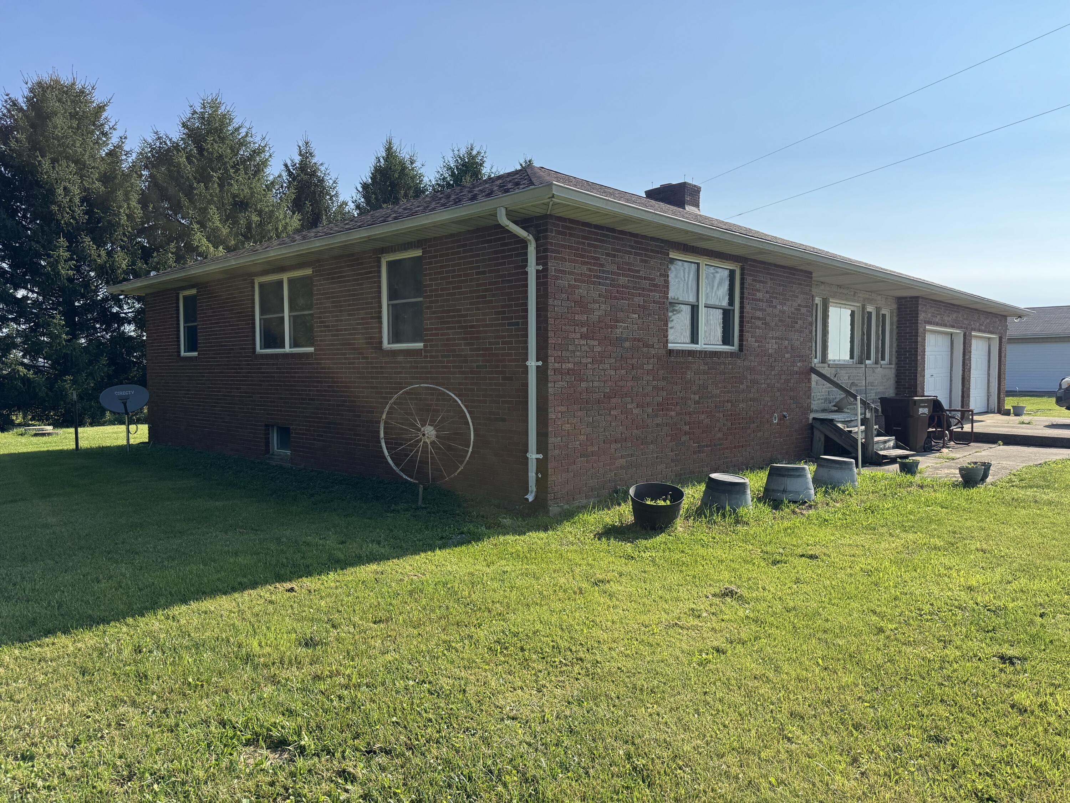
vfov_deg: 56.8
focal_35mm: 24
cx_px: 535
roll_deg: +0.2
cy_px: 402
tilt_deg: -3.0
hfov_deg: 71.6
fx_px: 742
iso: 80
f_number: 1.78
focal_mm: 6.76
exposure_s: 1/3096
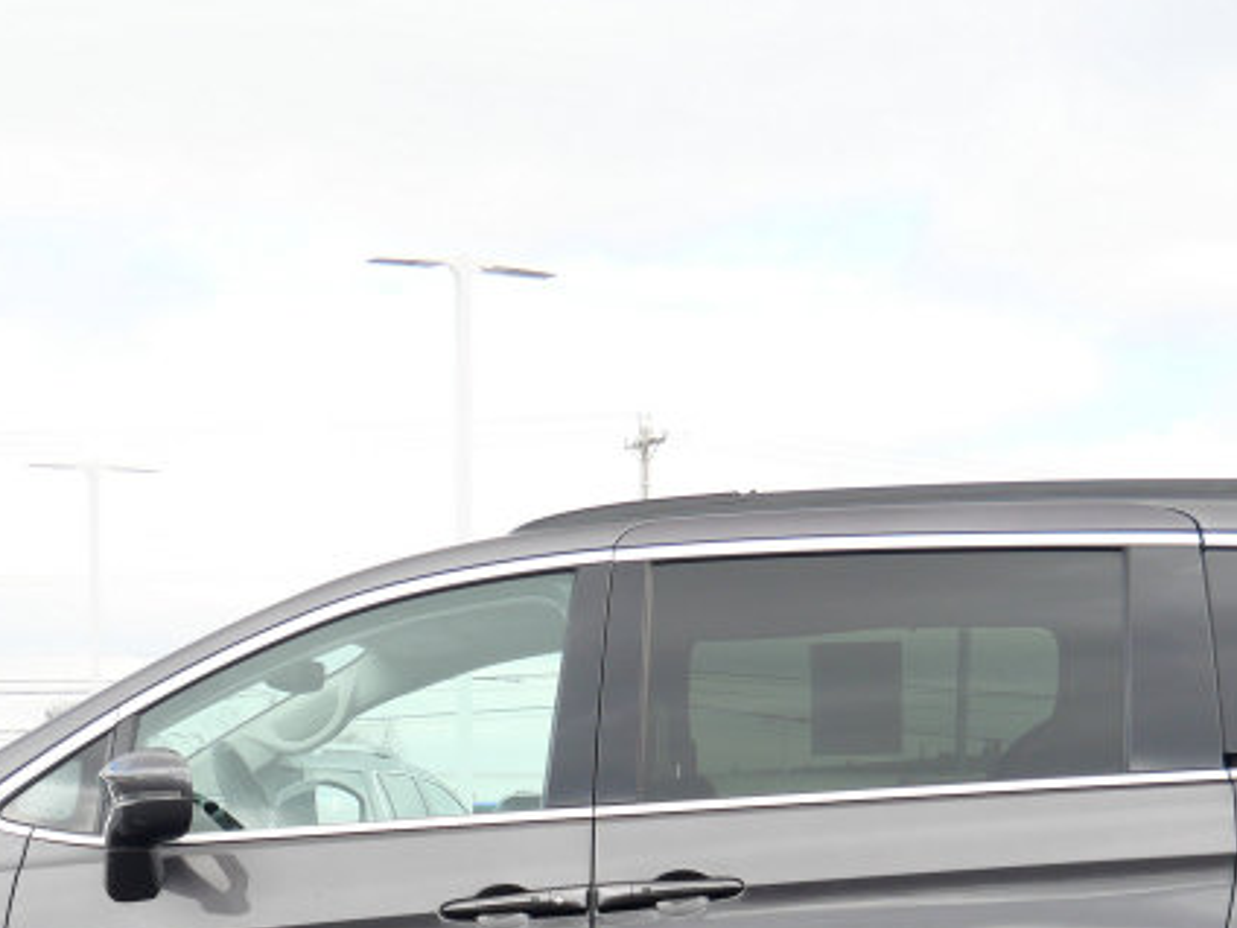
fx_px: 3109
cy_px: 1042
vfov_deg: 16.4
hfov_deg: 22.5
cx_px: 659
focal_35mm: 87
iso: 200
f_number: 3.9
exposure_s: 1/200
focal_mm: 18
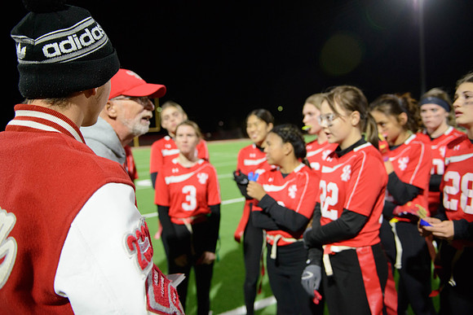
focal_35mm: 32
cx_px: 236
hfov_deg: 58.7
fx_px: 421
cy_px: 158
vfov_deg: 41.1
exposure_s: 1/320
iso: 3200
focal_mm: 32
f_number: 2.8
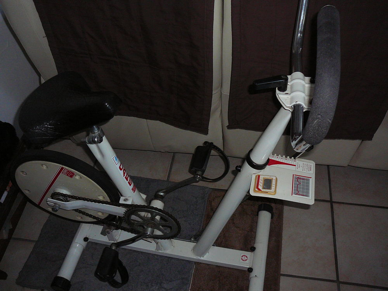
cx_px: 194
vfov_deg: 40.7
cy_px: 146
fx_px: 392
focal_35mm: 35
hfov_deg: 52.6
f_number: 2.8
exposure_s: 1/30
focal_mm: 5.2
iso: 200
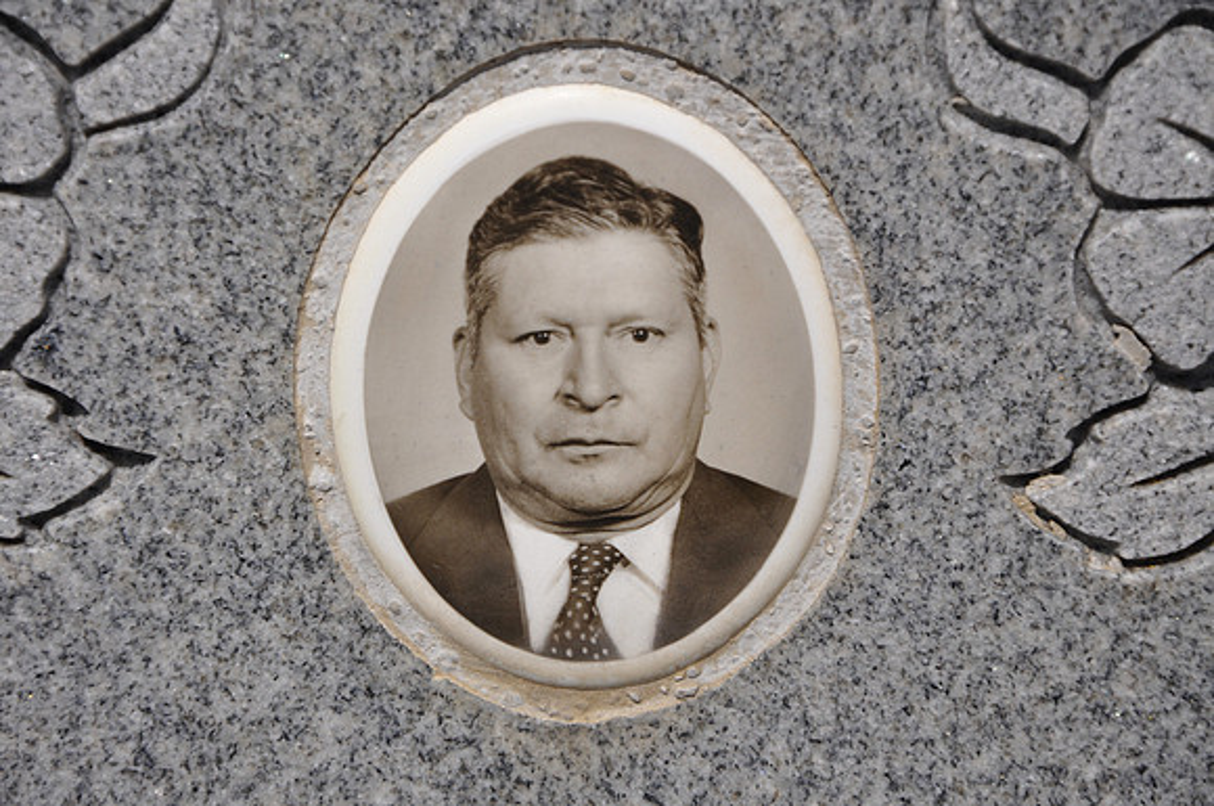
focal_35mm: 158
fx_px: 5304
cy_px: 403
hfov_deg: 13.1
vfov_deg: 8.7
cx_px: 607
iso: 200
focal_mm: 105
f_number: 9
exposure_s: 1/320
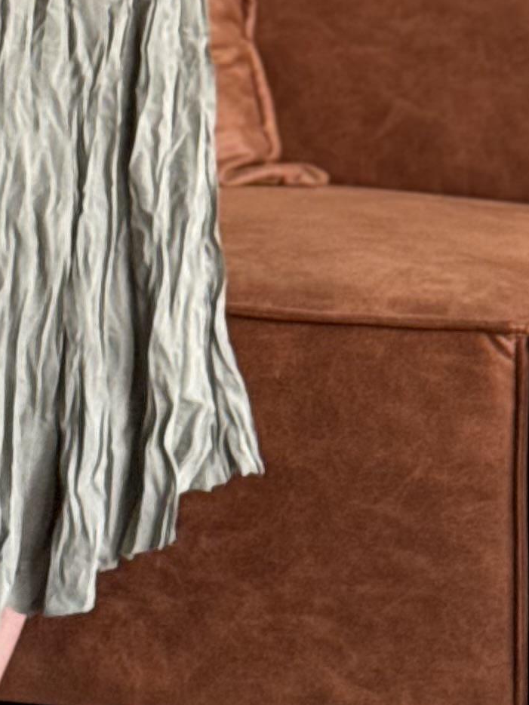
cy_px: -346
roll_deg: -1.2
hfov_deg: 7.2
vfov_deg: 9.3
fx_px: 4219
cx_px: 39
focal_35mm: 207
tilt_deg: -19.6
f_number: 1.78
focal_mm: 6.76
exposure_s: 1/60
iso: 160
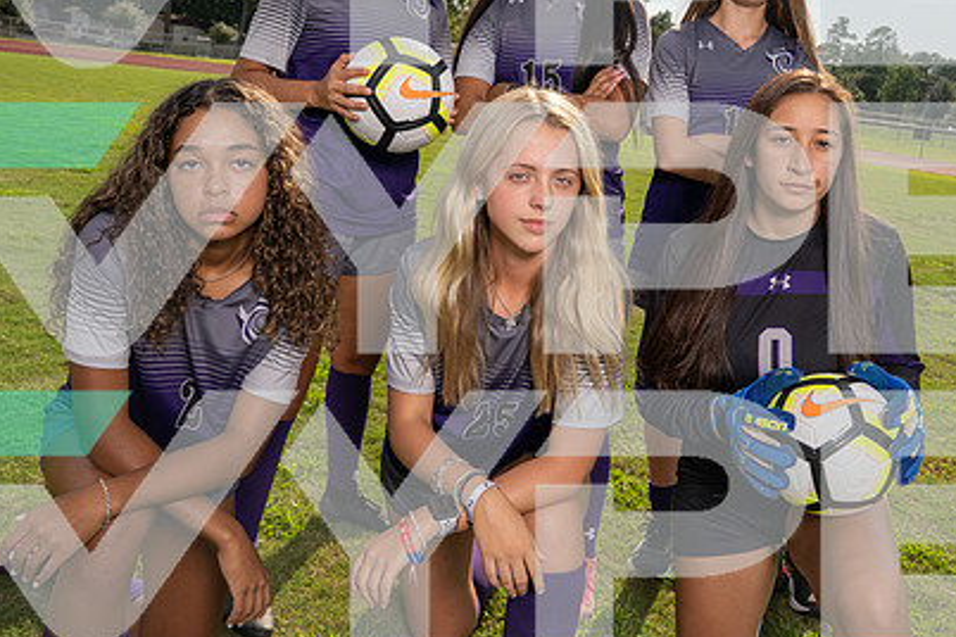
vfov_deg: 34.0
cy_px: 229
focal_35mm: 39
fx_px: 1036
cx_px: 497
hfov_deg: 49.5
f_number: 8
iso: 250
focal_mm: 27
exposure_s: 1/640
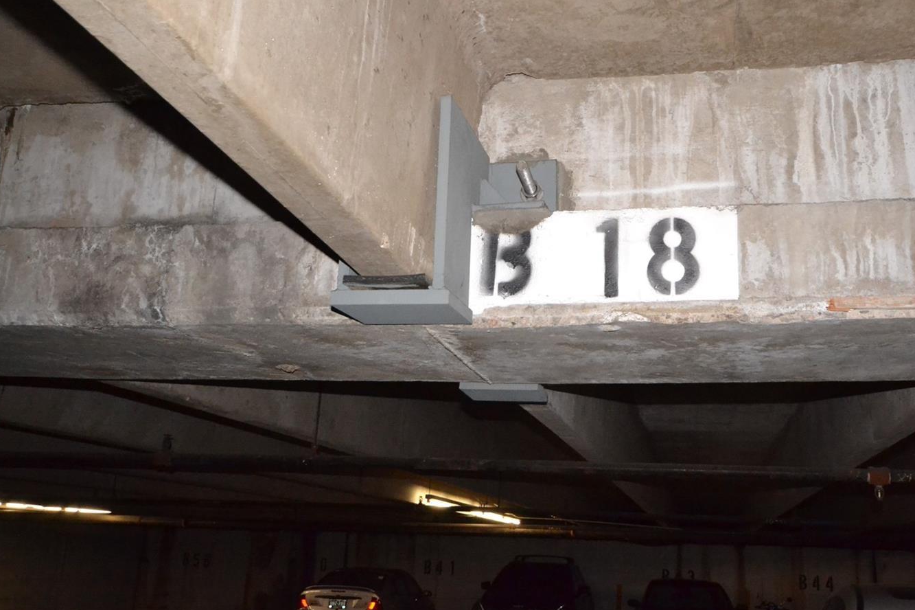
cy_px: 298
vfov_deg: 36.9
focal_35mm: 36
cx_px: 542
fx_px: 915
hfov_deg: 52.8
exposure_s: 1/60
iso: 3200
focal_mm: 20
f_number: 5.6
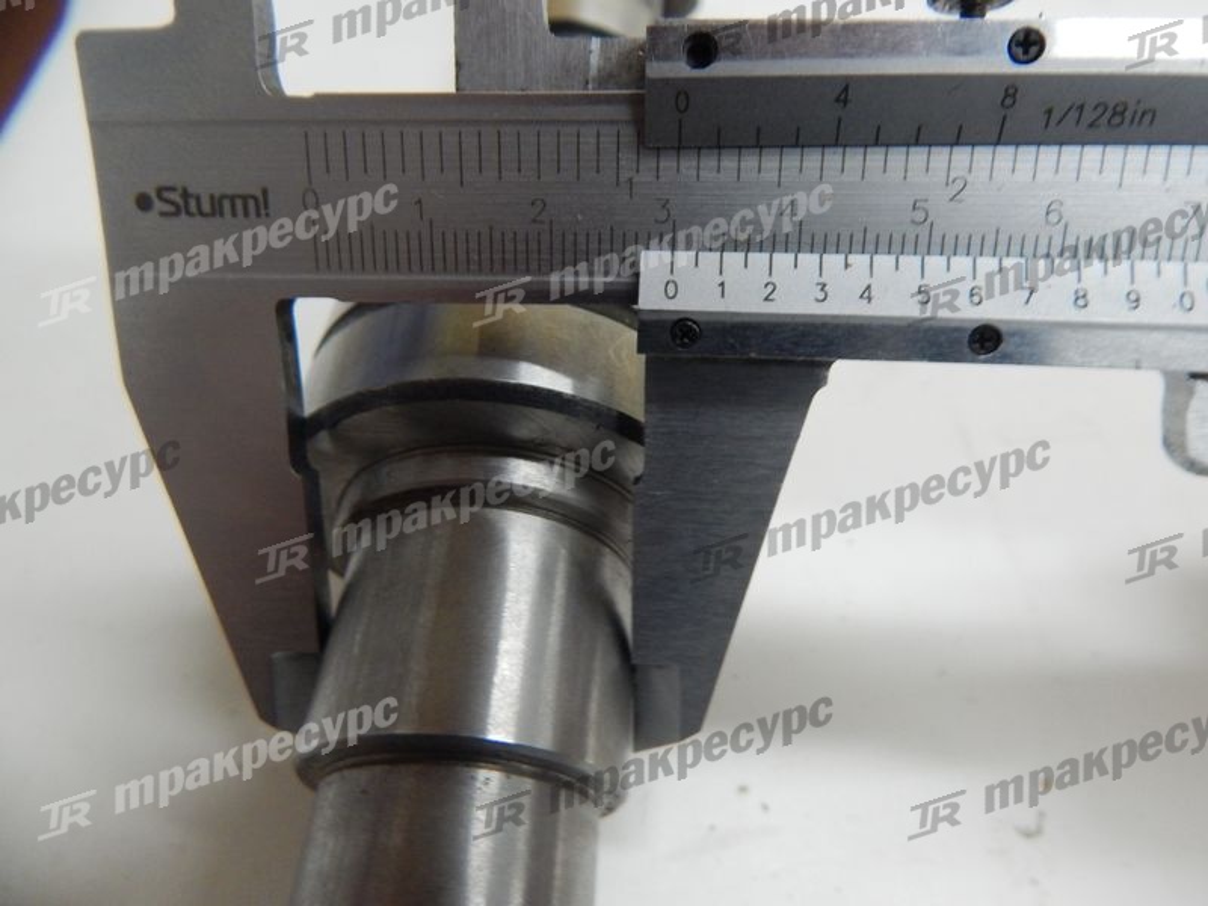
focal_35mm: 22
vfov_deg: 61.1
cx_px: 604
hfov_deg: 76.4
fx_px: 768
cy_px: 453
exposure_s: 1/25
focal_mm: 4
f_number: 3
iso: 400
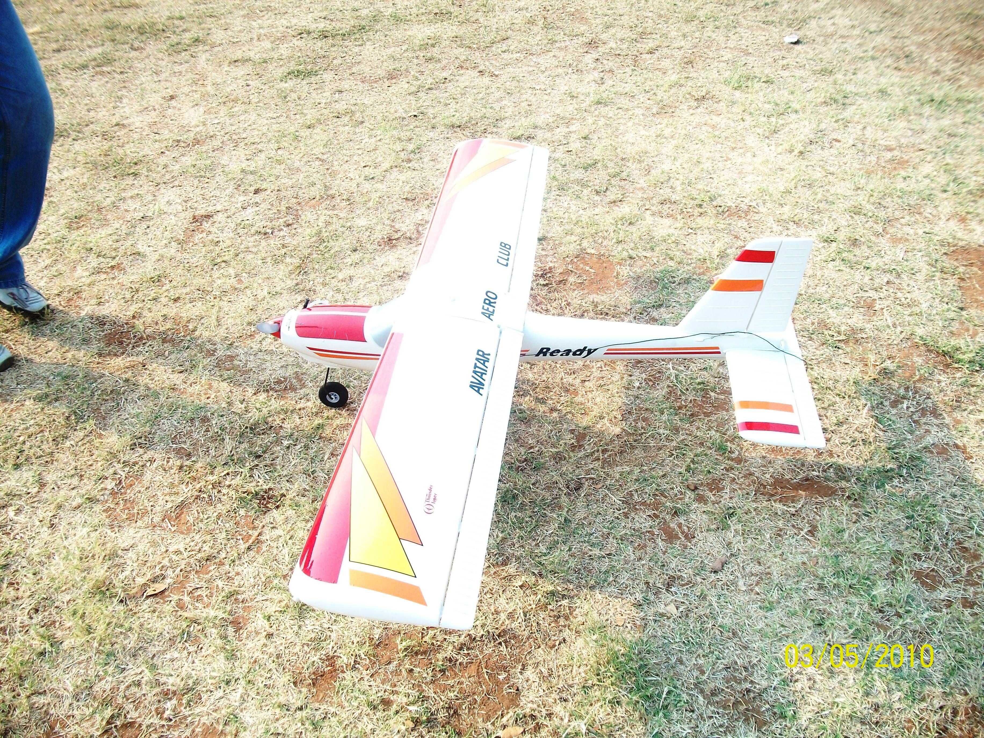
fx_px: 910
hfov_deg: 56.8
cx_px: 492
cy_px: 369
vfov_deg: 44.2
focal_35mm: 32
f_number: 2.9
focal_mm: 5.7
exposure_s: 1/320
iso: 80
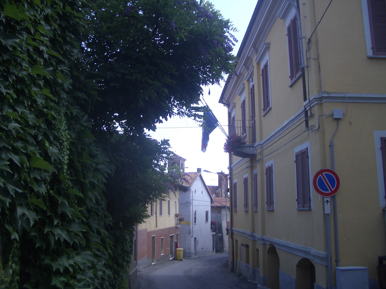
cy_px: 144
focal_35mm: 35
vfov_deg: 40.7
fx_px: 390
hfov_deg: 52.6
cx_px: 193
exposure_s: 1/640
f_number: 2.6
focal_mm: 5.8
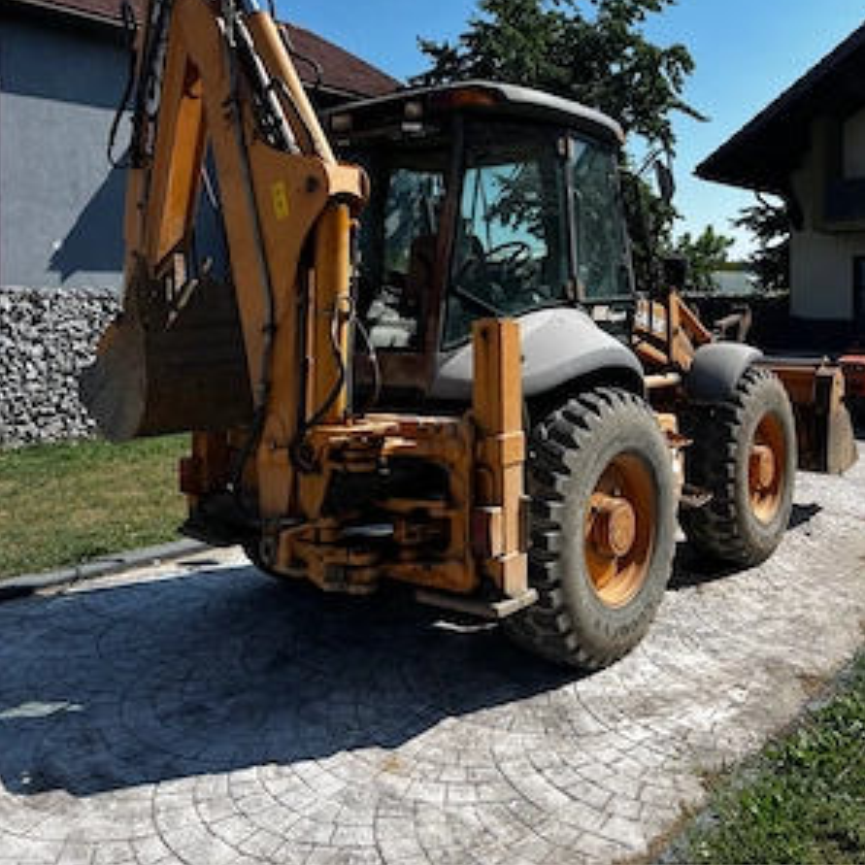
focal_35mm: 31
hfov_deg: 52.5
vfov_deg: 51.5
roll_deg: +0.5
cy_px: 285
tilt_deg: +1.9
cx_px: 434
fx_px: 876
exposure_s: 1/3356
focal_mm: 5.7
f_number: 1.5
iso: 50
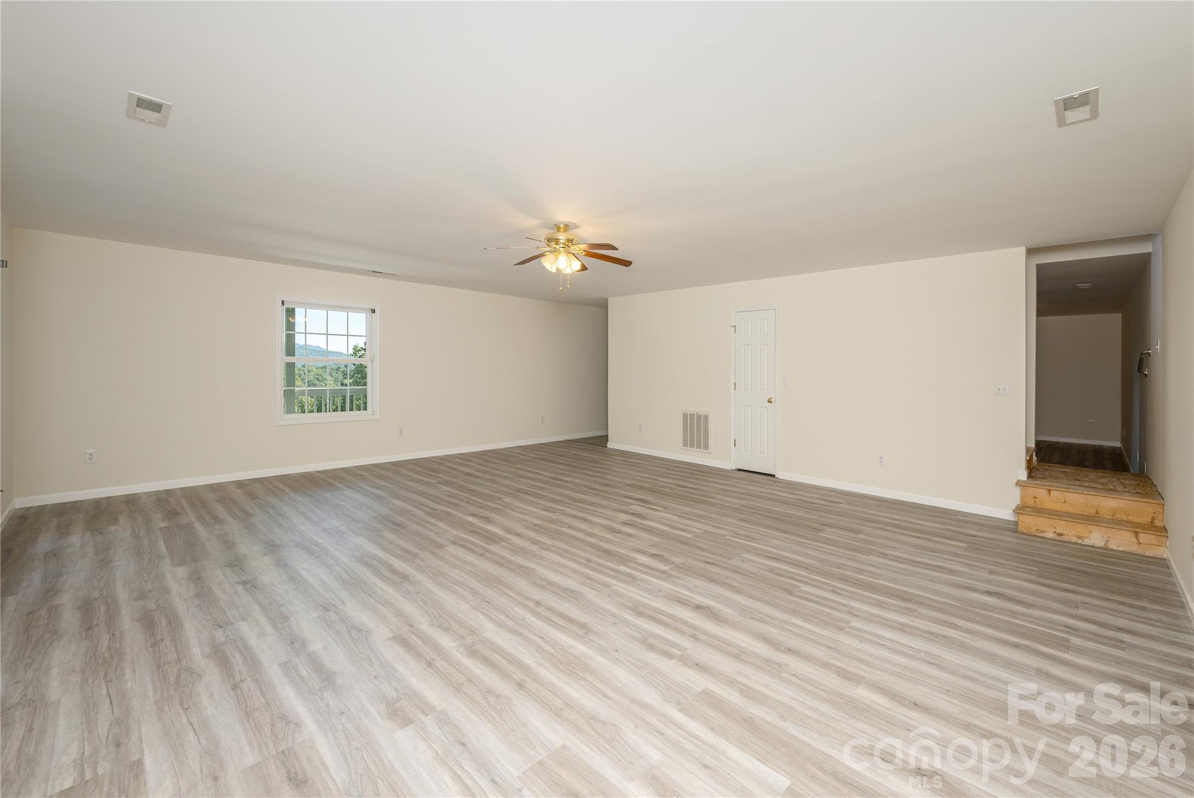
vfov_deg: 81.3
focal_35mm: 14
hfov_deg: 104.2
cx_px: 597
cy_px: 399
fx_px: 465
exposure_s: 1/80
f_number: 7.1
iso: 320
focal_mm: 14
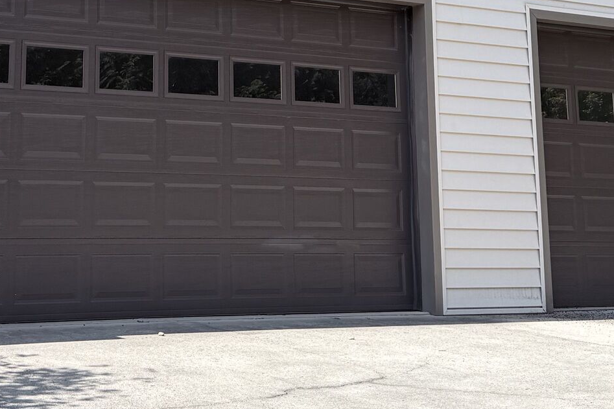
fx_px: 1381
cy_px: -80
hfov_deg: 24.8
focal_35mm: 81
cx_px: 147
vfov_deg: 16.2
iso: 80
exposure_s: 1/3425
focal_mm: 6.76
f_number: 1.78
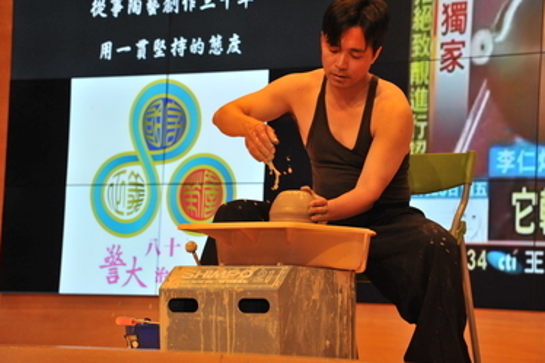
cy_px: 176
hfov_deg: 19.1
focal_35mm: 107
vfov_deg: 12.8
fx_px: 1619
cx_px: 278
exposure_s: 1/160
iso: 3200
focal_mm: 100
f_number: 8
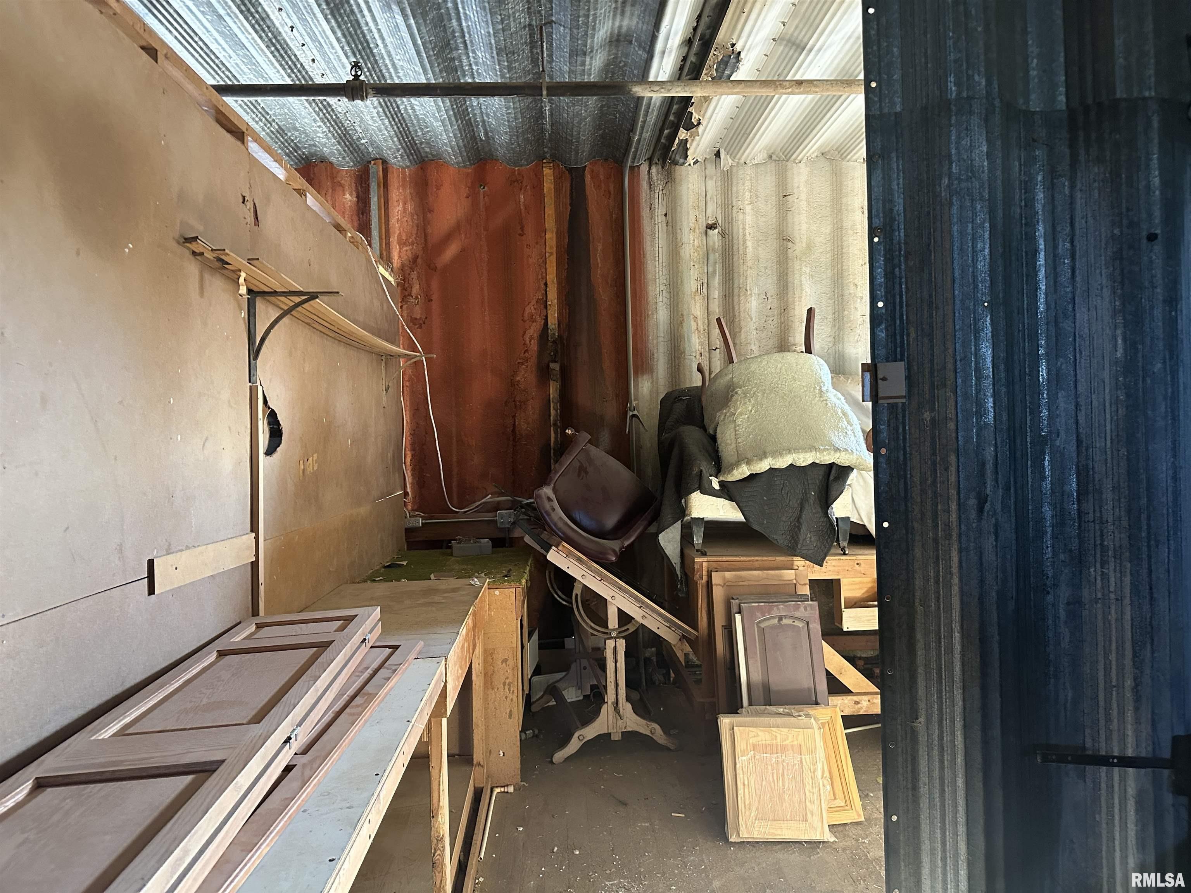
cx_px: 596
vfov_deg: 56.8
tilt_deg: +0.3
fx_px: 826
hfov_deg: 71.6
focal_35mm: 24
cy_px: 446
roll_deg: +1.1
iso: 500
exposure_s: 1/50
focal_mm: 6.86
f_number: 1.78
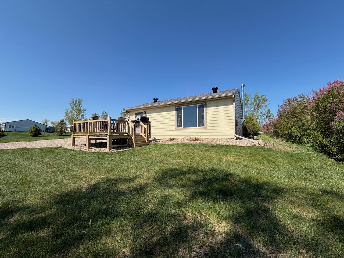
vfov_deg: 85.7
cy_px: 129
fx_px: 139
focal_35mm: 14
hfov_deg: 102.1
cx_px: 172
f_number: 2.2
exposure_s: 1/770
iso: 25
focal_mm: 2.22
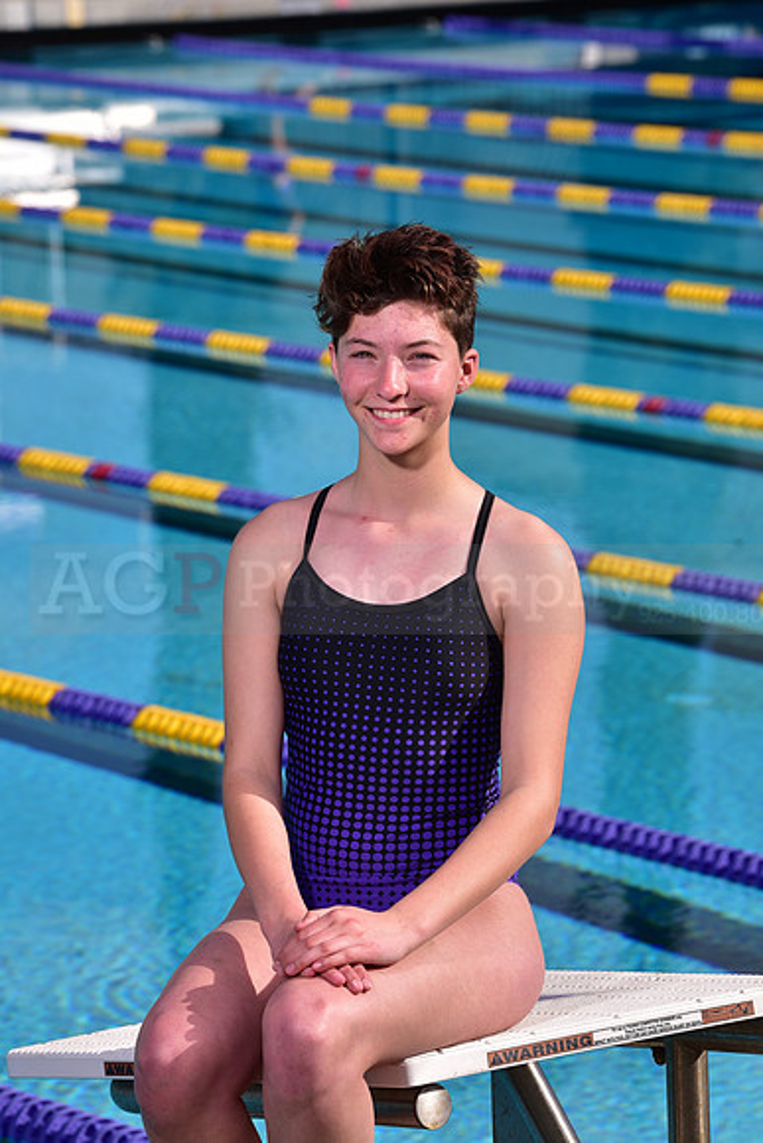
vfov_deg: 11.7
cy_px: 572
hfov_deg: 7.9
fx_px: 5560
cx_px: 382
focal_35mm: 175
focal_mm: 175
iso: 80
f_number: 9
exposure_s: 1/250
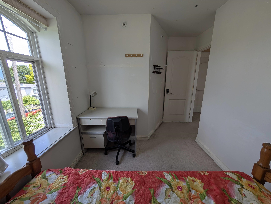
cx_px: 136
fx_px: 94
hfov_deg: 110.5
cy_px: 102
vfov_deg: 94.6
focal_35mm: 12
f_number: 1.7
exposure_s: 1/233
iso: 28
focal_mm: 2.02
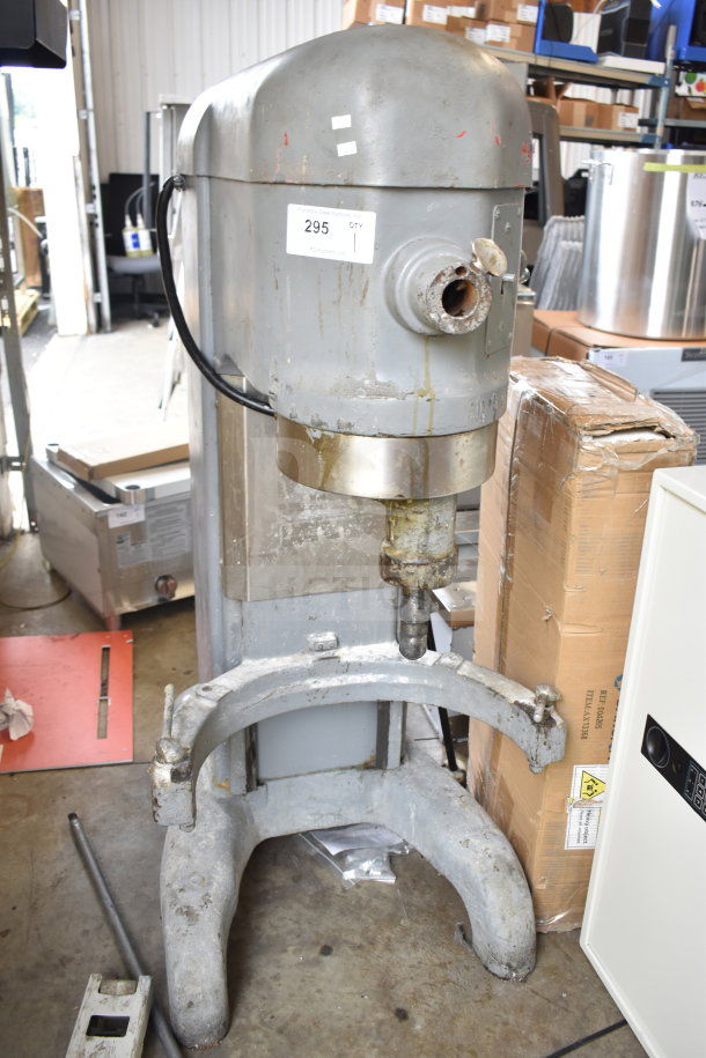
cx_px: 353
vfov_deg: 59.5
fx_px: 927
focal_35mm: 32
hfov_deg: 41.7
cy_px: 529
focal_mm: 21
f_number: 3.8
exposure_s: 1/30
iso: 560
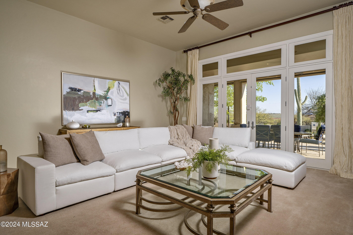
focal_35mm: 19
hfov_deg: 86.9
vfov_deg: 64.5
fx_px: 186
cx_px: 176
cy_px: 118
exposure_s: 1/200
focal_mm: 19
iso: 200
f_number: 7.1
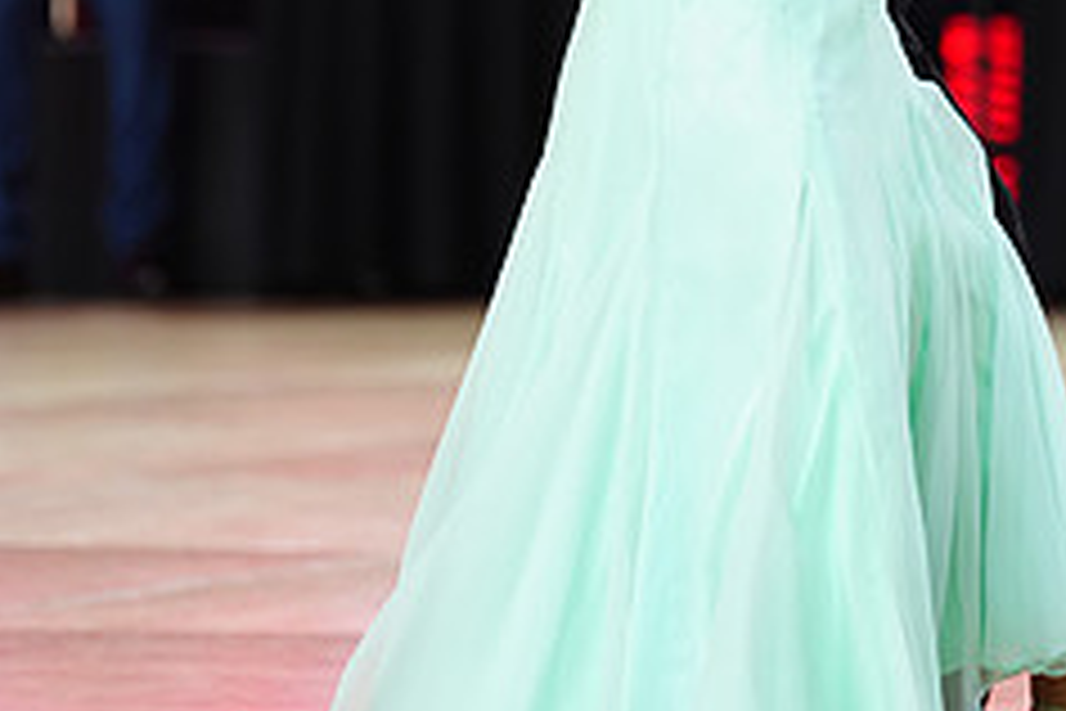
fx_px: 11429
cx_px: 722
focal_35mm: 386
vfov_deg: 3.6
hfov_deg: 5.3
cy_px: -216
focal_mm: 158
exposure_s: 1/400
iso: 640
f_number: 2.8
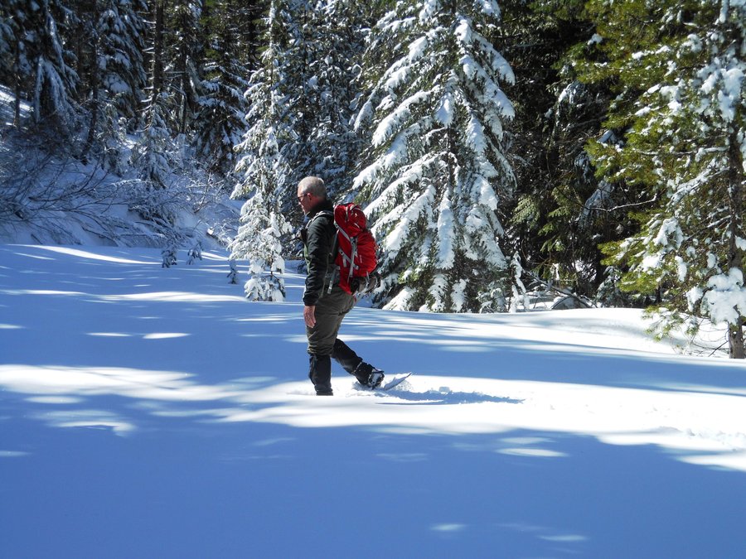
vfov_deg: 22.3
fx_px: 1422
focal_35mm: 66
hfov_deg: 29.4
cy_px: 280
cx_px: 373
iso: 80
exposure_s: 1/500
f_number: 4.3
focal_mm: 11.7
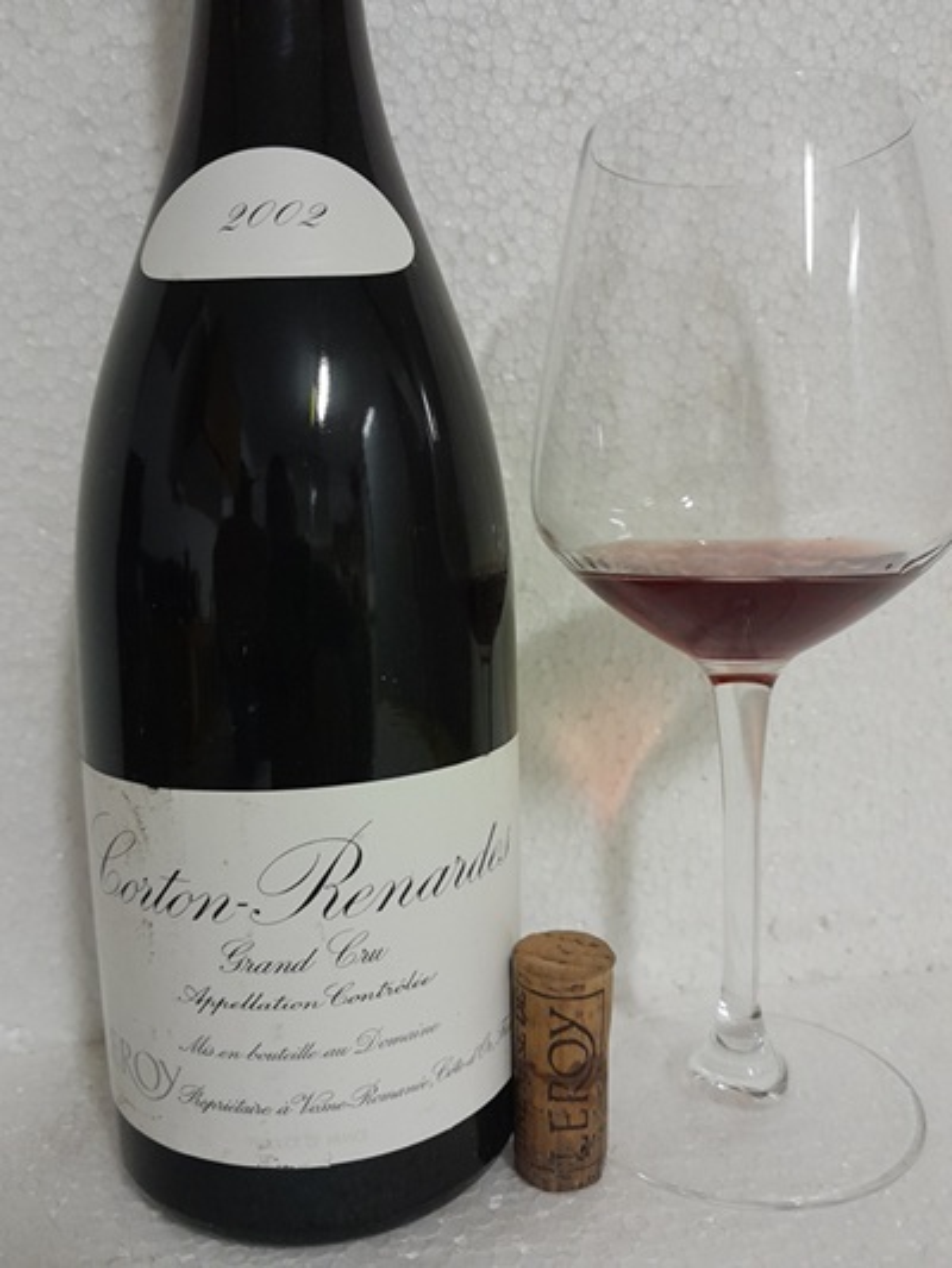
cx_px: 476
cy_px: 634
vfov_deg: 65.3
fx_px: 990
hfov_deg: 51.4
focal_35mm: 27
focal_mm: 4
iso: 500
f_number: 1.8
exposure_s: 1/25
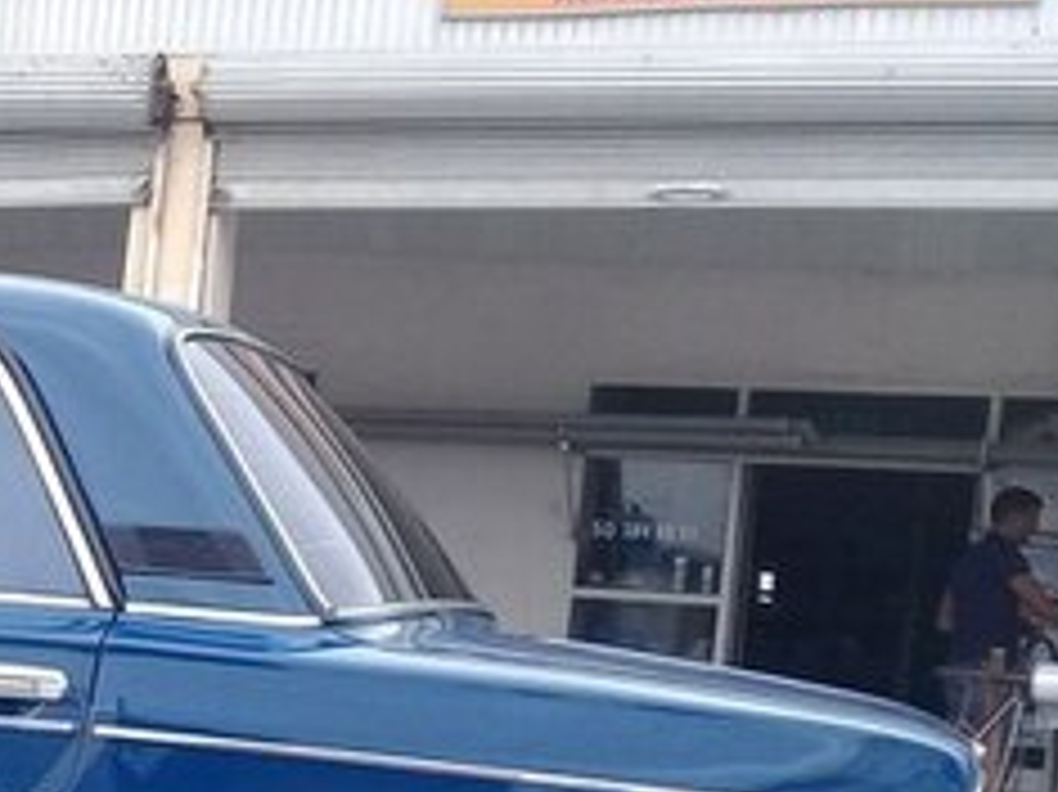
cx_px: -342
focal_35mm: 87
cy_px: 772
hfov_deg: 20.4
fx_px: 2658
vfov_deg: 16.6
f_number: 2.2
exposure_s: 1/212
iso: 50
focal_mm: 3.3
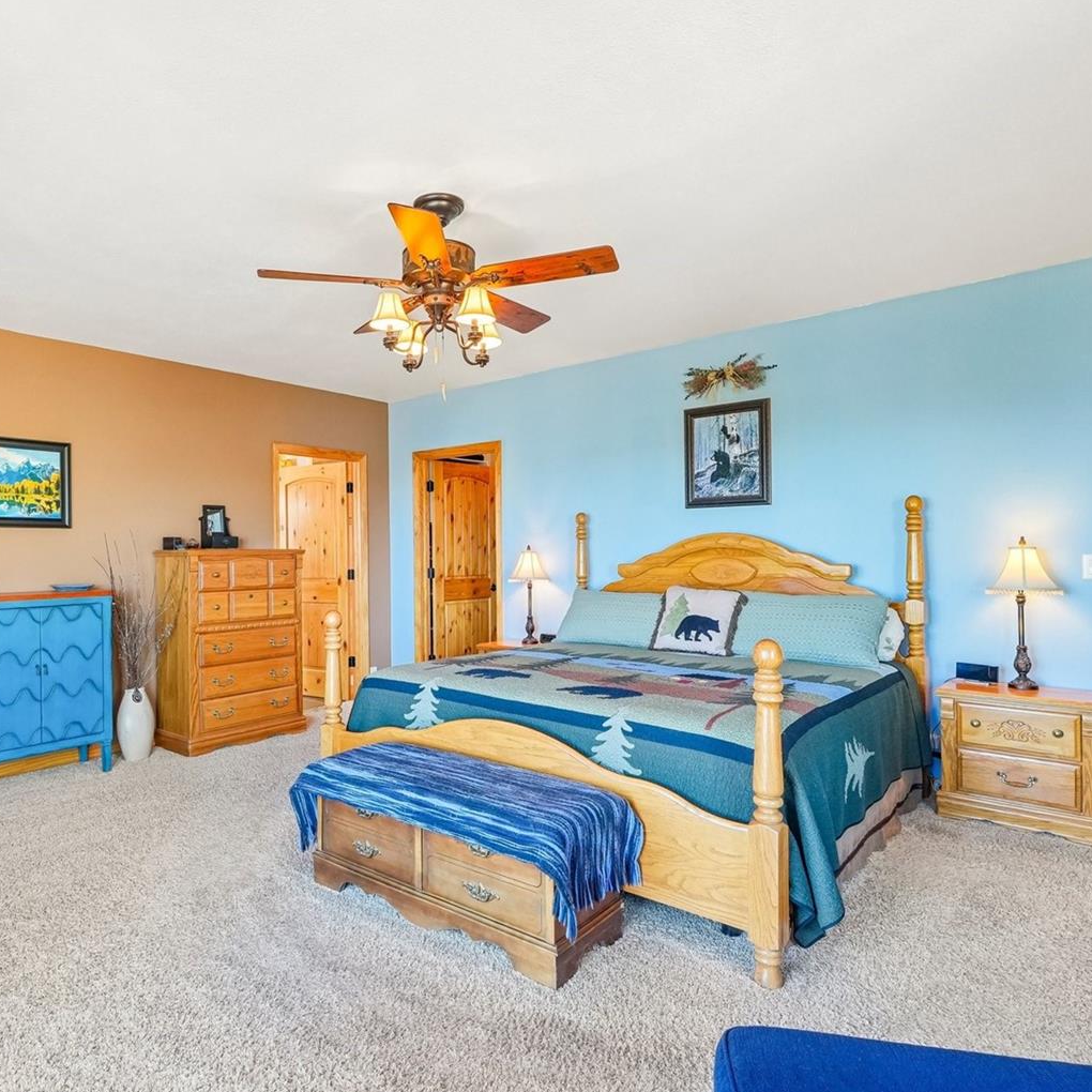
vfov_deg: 72.7
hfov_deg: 72.0
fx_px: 742
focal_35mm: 21
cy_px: 548
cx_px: 446
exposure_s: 1/13
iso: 800
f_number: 8
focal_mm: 10.4
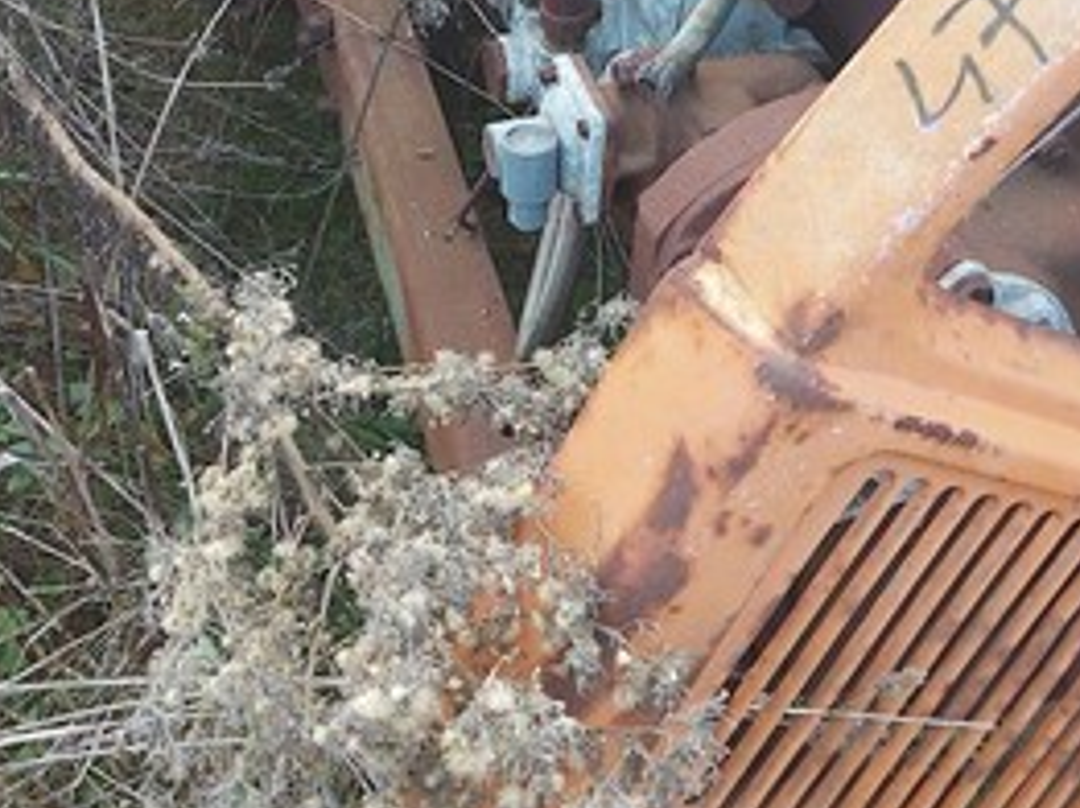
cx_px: 556
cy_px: 136
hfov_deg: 35.0
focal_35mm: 55
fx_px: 1714
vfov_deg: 25.9
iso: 50
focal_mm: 5.23
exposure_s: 1/60
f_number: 1.8
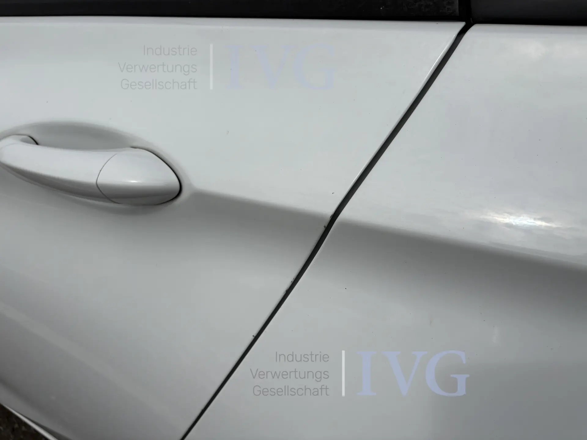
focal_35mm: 26
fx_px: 441
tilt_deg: -33.0
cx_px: 294
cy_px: 220
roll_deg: +0.6
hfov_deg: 67.3
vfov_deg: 53.1
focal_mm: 5.96
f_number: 1.6
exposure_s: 1/10101
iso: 50
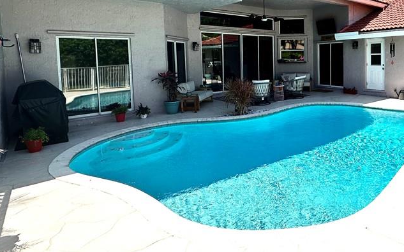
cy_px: 71
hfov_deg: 70.6
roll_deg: +0.5
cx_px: 294
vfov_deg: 49.6
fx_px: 264
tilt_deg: -3.8
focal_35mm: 24
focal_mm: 2.22
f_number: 2.2
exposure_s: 1/1159
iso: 40
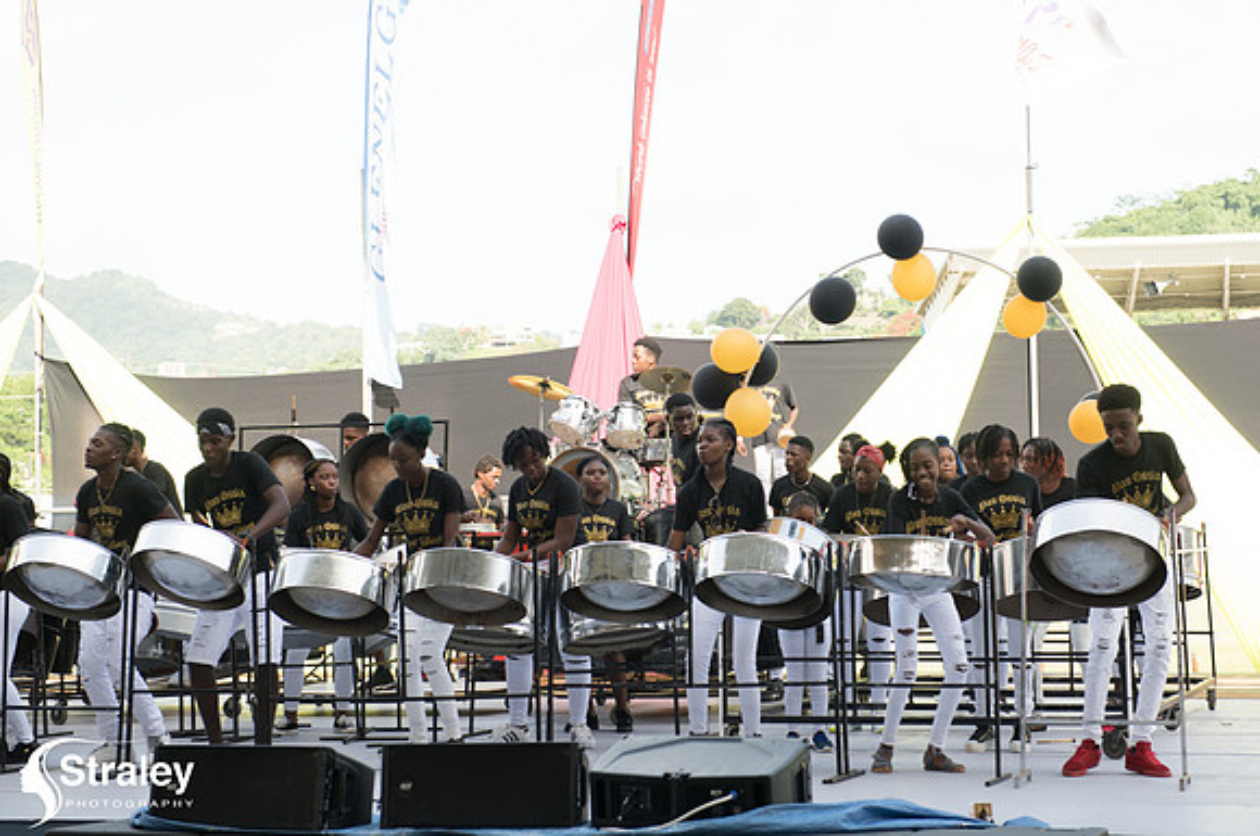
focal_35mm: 77
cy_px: 373
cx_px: 694
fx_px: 2700
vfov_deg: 17.6
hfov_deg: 26.3
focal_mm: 70
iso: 64
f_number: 5.6
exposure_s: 1/100
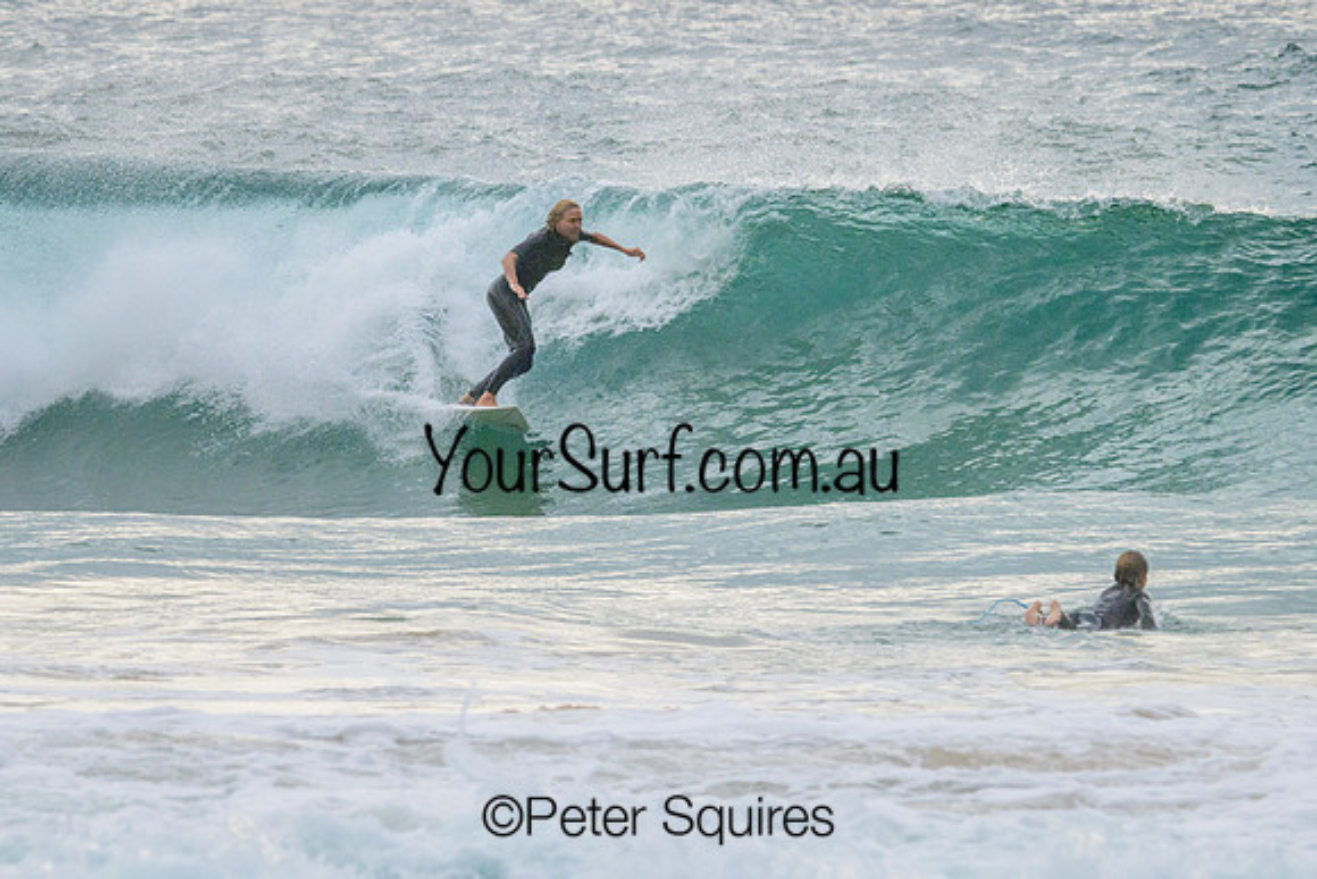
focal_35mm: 564
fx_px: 20640
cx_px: 558
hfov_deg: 3.7
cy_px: 393
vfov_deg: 2.4
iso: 1250
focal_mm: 410
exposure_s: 1/2000
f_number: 11
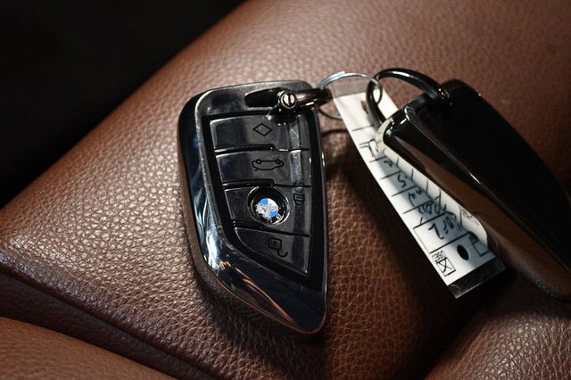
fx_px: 1062
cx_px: 286
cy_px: 190
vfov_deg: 20.3
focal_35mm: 67
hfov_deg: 30.1
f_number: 5.3
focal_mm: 45
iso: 6400
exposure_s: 1/60
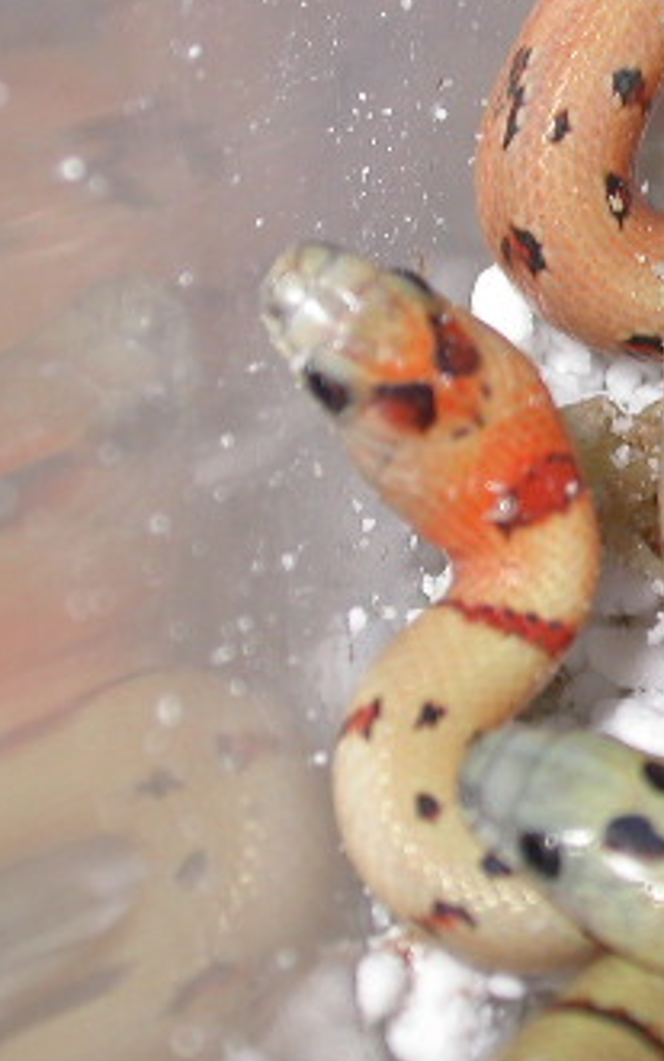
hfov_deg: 8.2
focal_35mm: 158
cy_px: 545
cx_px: 808
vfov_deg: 13.2
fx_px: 4573
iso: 100
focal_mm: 16
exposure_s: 1/500
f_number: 3.4
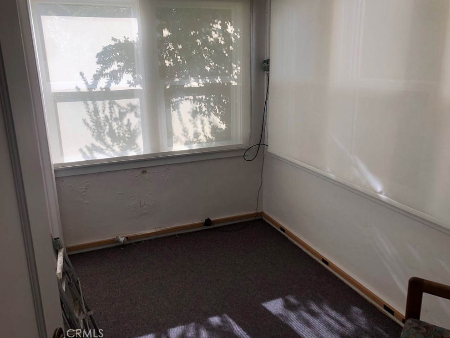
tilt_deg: -14.3
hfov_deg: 61.7
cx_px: 222
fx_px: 377
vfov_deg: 48.2
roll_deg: +2.0
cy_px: 165
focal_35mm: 29
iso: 20
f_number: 1.8
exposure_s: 1/191
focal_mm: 4
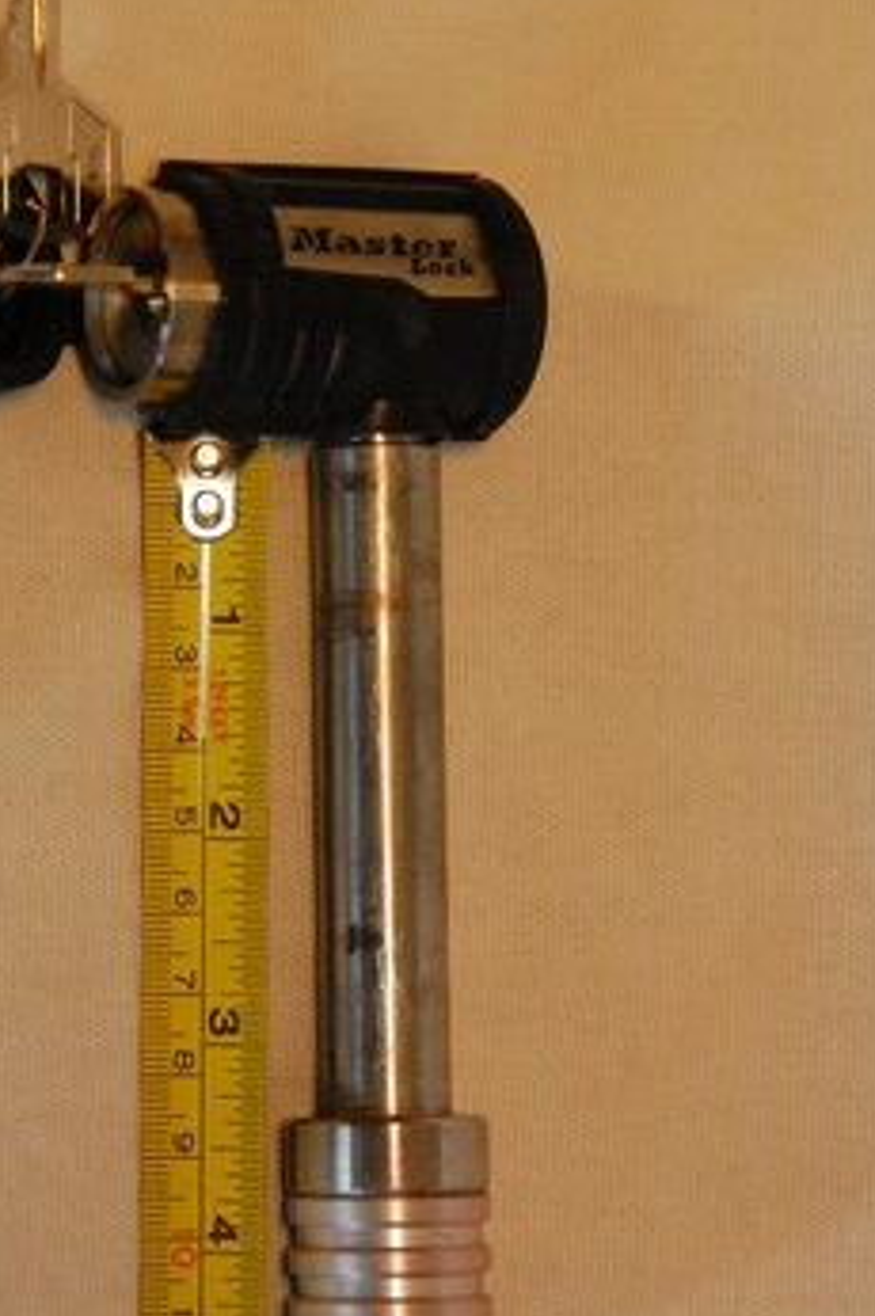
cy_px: 662
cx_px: 312
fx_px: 8318
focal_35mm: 228
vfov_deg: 9.0
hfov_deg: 6.0
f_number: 5.6
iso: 1600
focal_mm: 105
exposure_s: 1/80
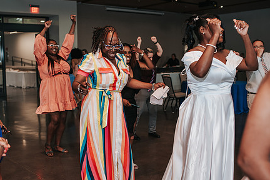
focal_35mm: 47
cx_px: 108
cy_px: 107
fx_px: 352
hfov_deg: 41.7
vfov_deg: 28.6
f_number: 2.8
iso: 450
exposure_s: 1/160
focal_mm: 35
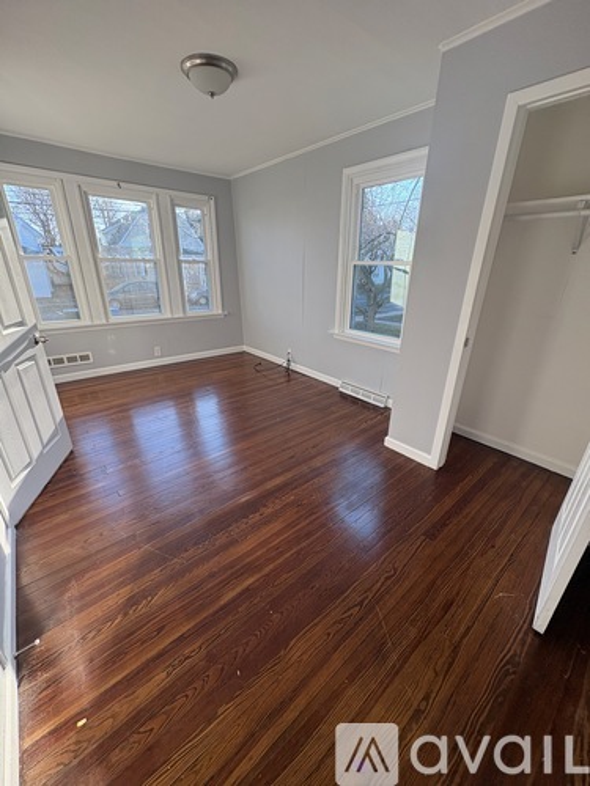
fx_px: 318
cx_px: 295
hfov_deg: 85.7
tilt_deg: -21.6
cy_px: 393
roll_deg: -1.0
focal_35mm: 14
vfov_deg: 102.1
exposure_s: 1/99
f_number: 2.2
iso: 80
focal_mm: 2.22
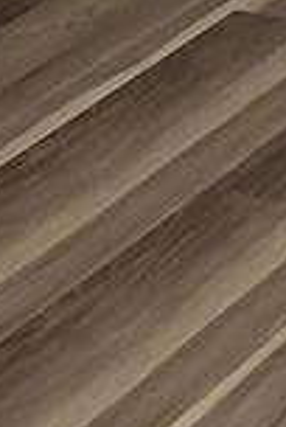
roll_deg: -1.0
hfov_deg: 5.7
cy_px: -862
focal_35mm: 213
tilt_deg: -6.1
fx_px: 2527
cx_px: 1063
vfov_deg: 8.2
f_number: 1.6
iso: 160
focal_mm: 5.96
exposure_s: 1/60
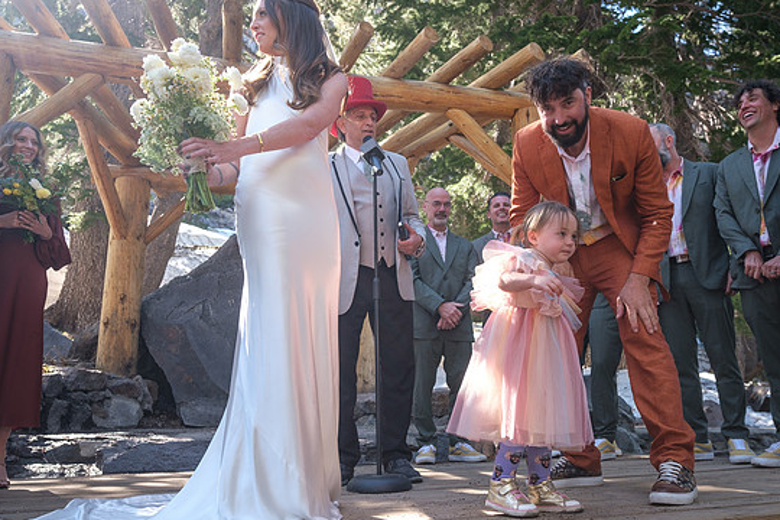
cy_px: 272
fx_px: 628
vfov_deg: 44.9
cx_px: 412
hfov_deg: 63.6
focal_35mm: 29
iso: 250
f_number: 3.6
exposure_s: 1/240
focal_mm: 18
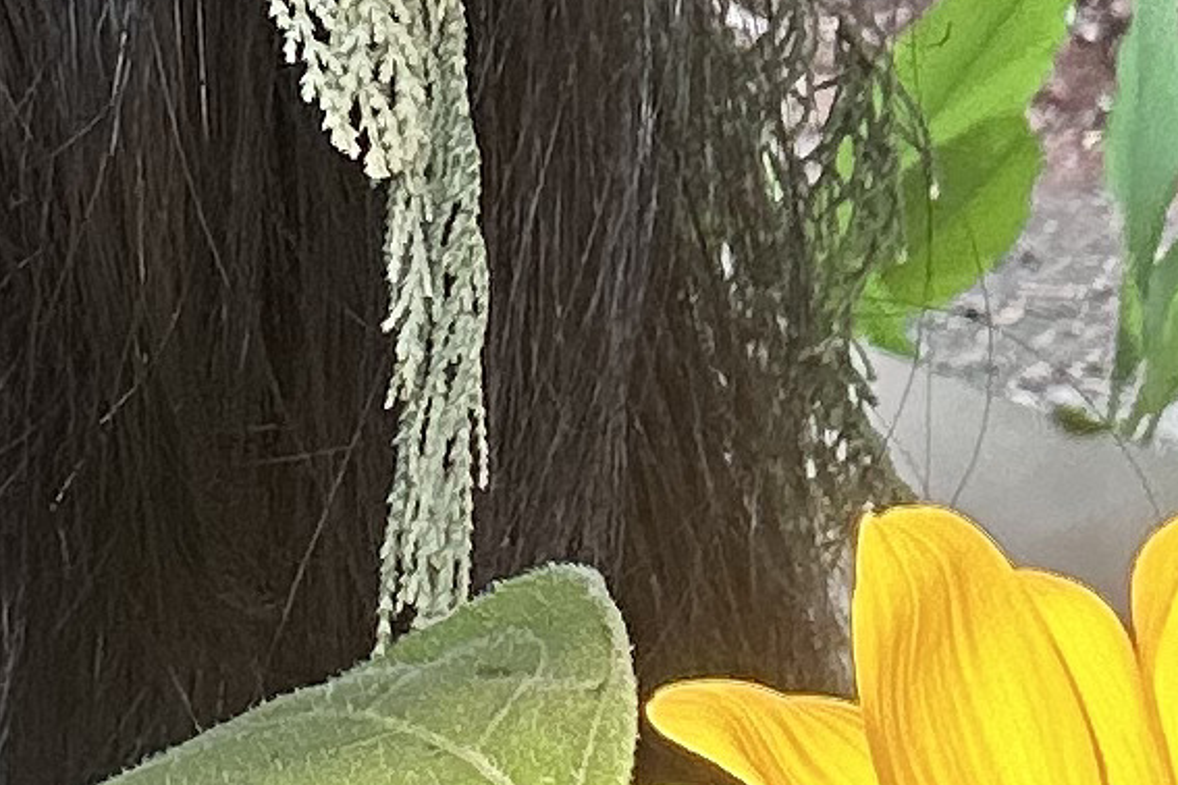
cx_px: -420
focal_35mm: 170
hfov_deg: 11.7
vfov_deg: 7.9
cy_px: -347
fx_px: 5562
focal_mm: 2.69
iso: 80
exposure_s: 1/111
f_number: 1.9
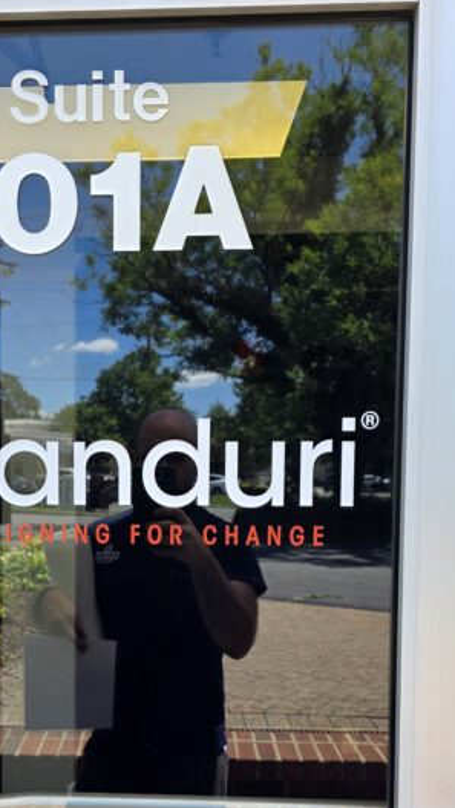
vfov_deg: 51.8
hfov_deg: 30.8
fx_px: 815
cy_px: 536
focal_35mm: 38
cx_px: 127
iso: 12
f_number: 1.7
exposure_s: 1/151
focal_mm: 6.3
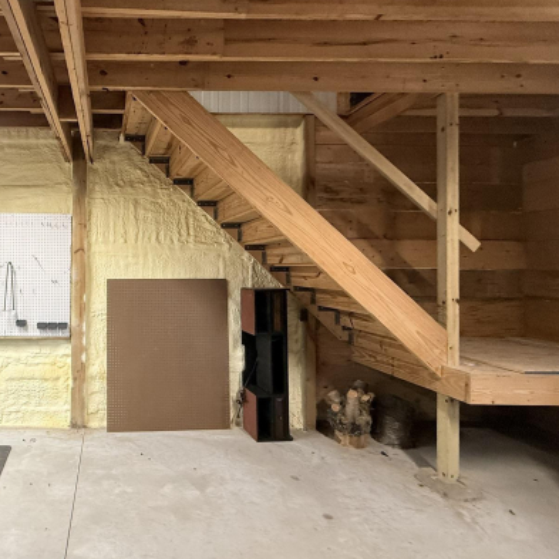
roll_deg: -0.8
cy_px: 260
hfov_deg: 65.6
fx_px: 384
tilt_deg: +1.6
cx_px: 112
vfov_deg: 72.1
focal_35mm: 21
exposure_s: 1/120
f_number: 2.2
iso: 320
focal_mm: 2.22
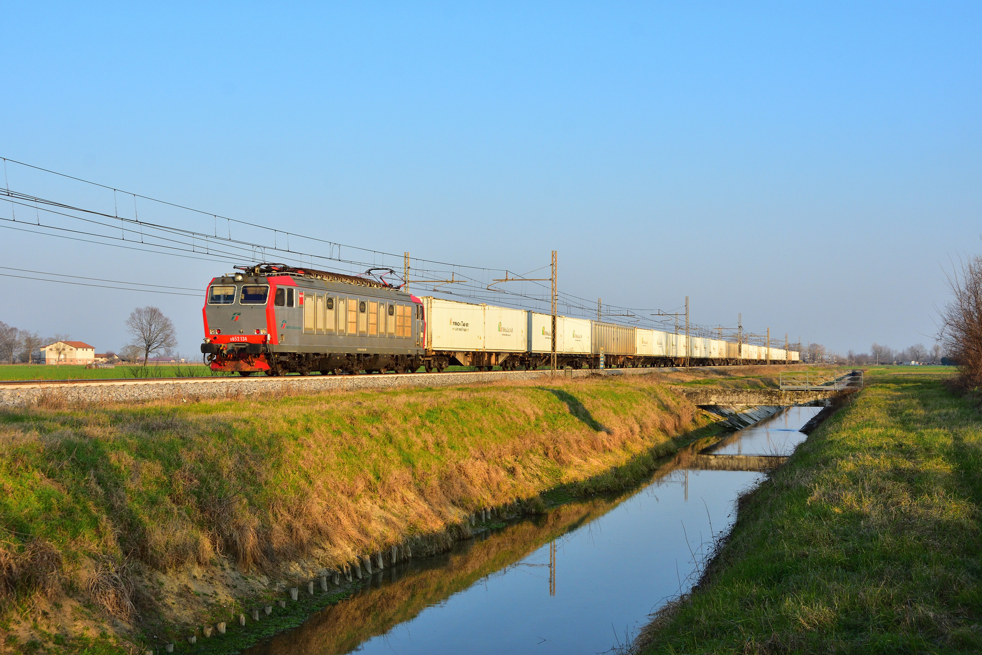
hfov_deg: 42.3
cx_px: 491
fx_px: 1268
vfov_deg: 28.9
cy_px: 328
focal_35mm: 46
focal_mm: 31
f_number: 7.1
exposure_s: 1/800
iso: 400
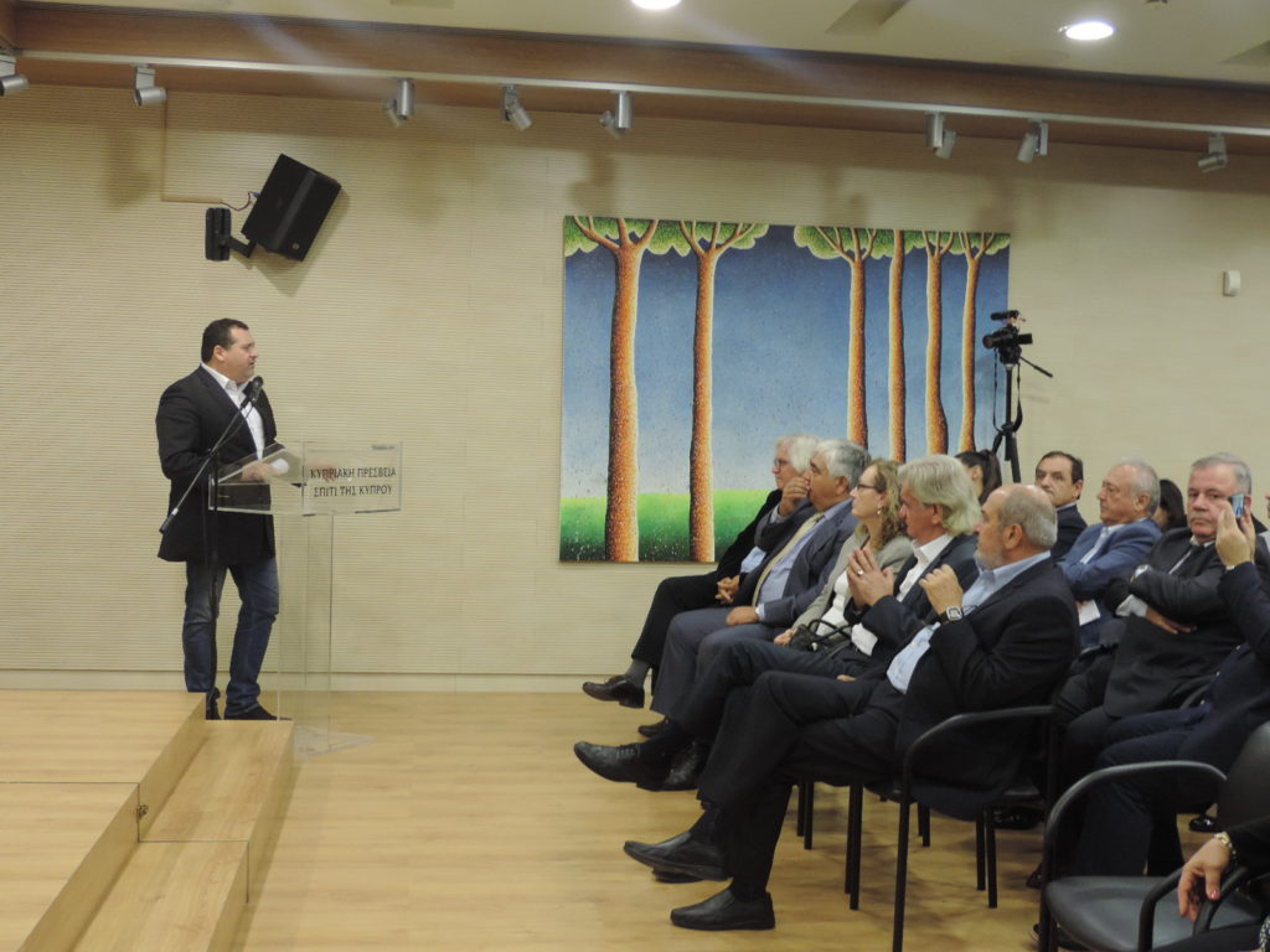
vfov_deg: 33.6
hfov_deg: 43.9
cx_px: 635
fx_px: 1578
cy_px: 476
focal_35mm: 43
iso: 400
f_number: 3.4
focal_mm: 7.6
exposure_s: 1/20
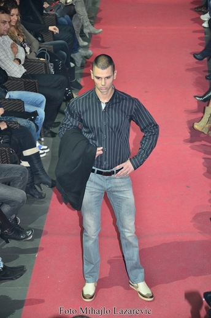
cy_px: 159
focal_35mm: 112
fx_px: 994
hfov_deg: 12.1
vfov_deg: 18.2
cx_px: 106
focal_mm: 75
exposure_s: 1/100
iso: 800
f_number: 5.6
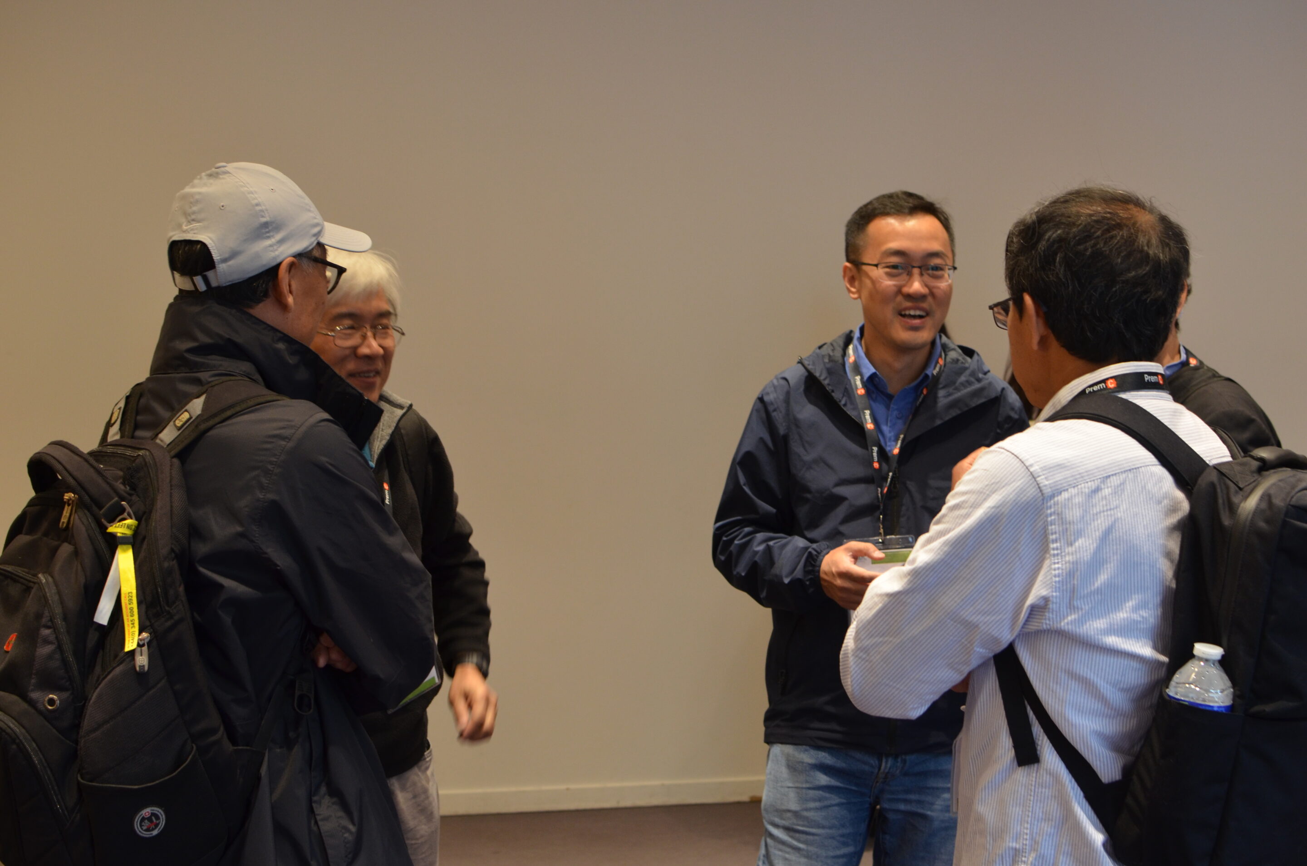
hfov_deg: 37.9
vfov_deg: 25.6
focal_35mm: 52
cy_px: 433
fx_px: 1902
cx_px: 654
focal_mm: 35
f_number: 4
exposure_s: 1/60
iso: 500
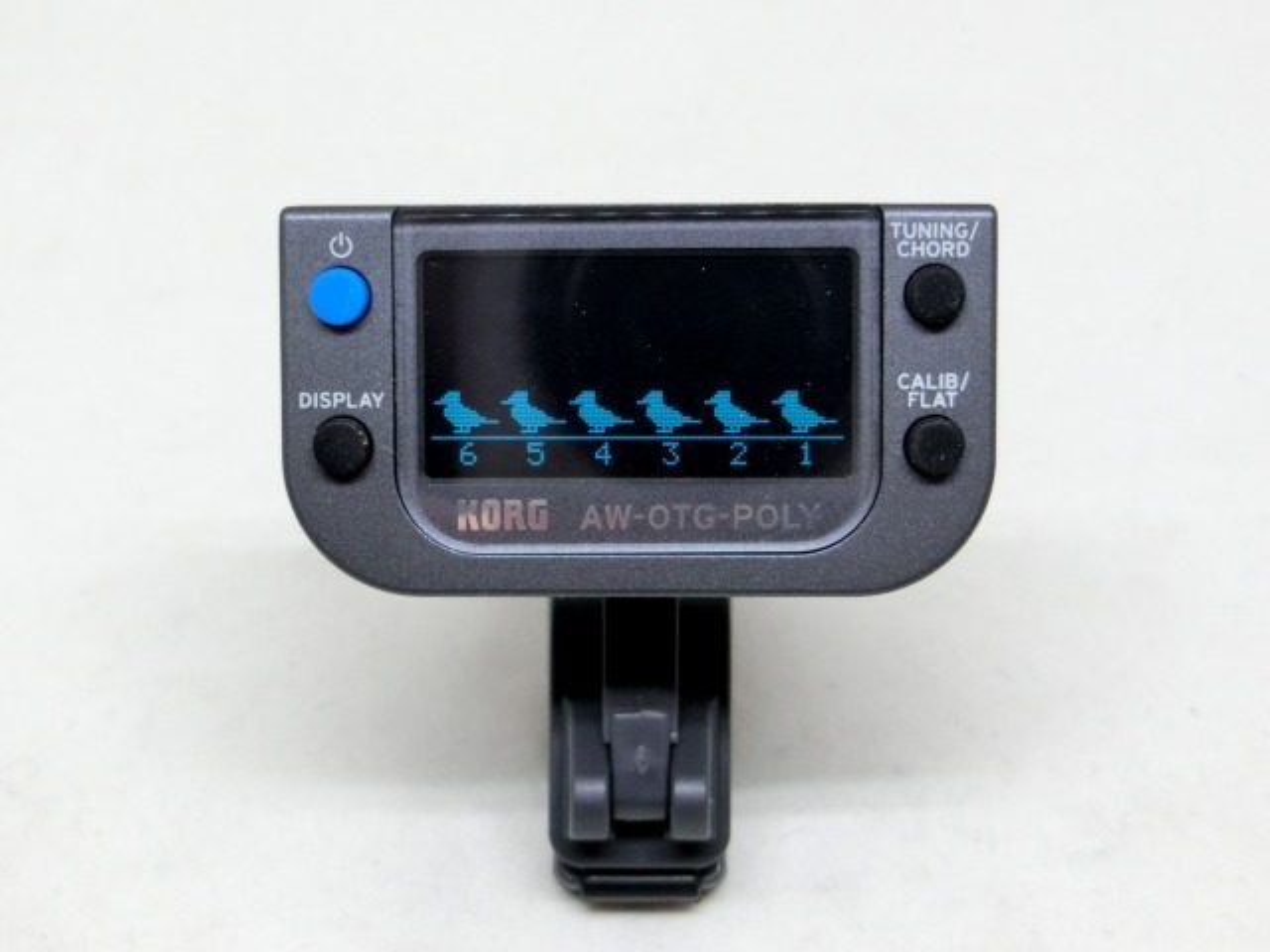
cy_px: 476
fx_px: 2201
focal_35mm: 60
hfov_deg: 32.2
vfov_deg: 24.4
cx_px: 635
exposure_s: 1/125
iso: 250
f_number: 5
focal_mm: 10.7
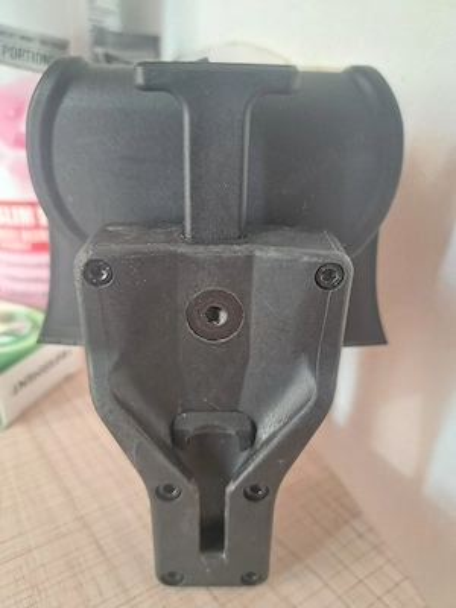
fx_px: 422
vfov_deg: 71.6
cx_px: 228
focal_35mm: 24
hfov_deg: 56.8
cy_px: 304
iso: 100
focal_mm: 5.23
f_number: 1.8
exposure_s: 1/50
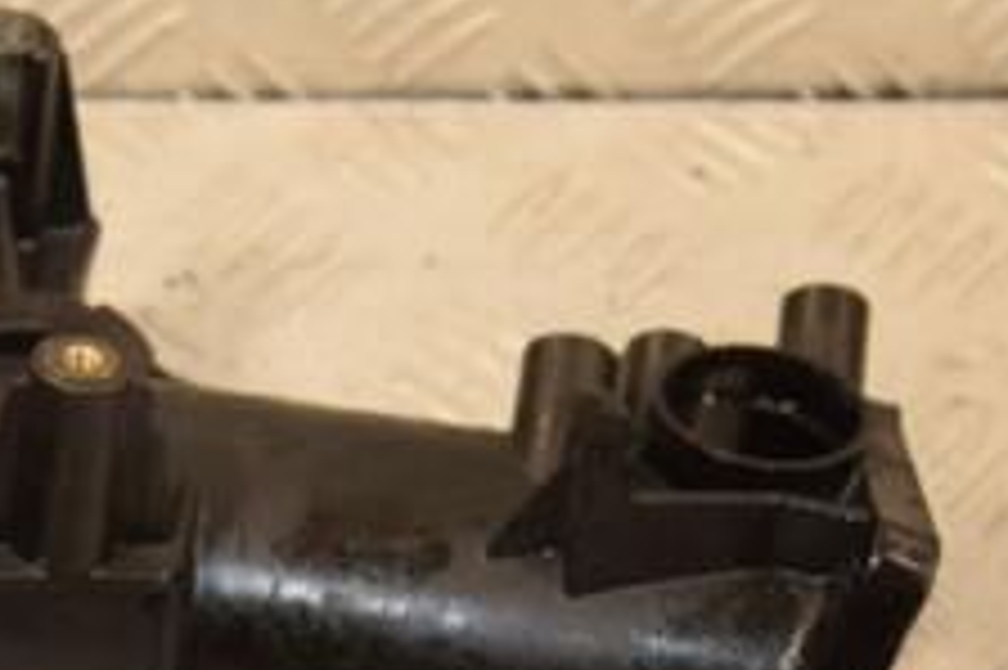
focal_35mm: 153
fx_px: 4281
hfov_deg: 13.2
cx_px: -36
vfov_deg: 8.9
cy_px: 558
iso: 800
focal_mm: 38
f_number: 5
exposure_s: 1/200
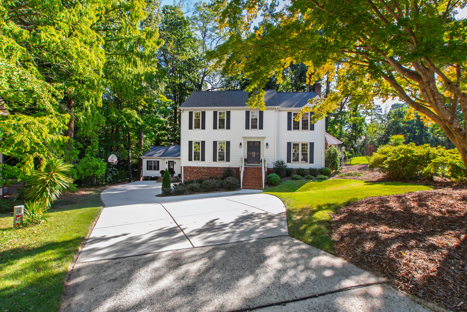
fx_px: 195
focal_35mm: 15
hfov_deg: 100.4
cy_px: 156
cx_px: 234
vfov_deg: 77.3
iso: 200
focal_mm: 10
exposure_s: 1/40
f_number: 9
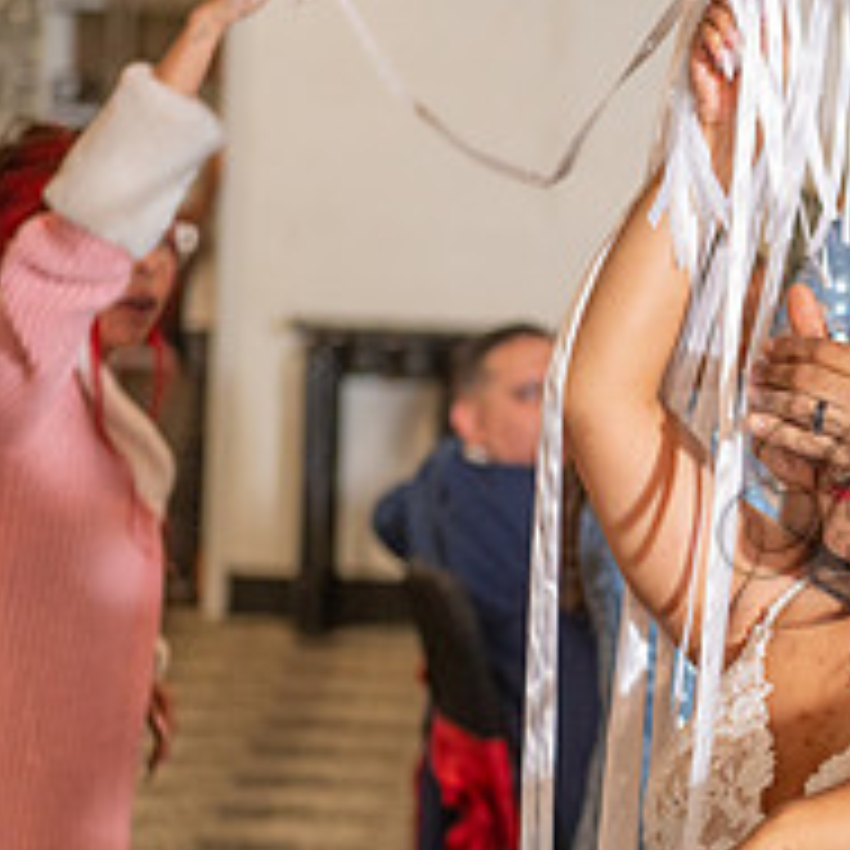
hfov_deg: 9.4
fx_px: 5084
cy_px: 497
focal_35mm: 183
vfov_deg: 9.6
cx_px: 1070
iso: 800
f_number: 2.8
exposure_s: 1/125
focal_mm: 70
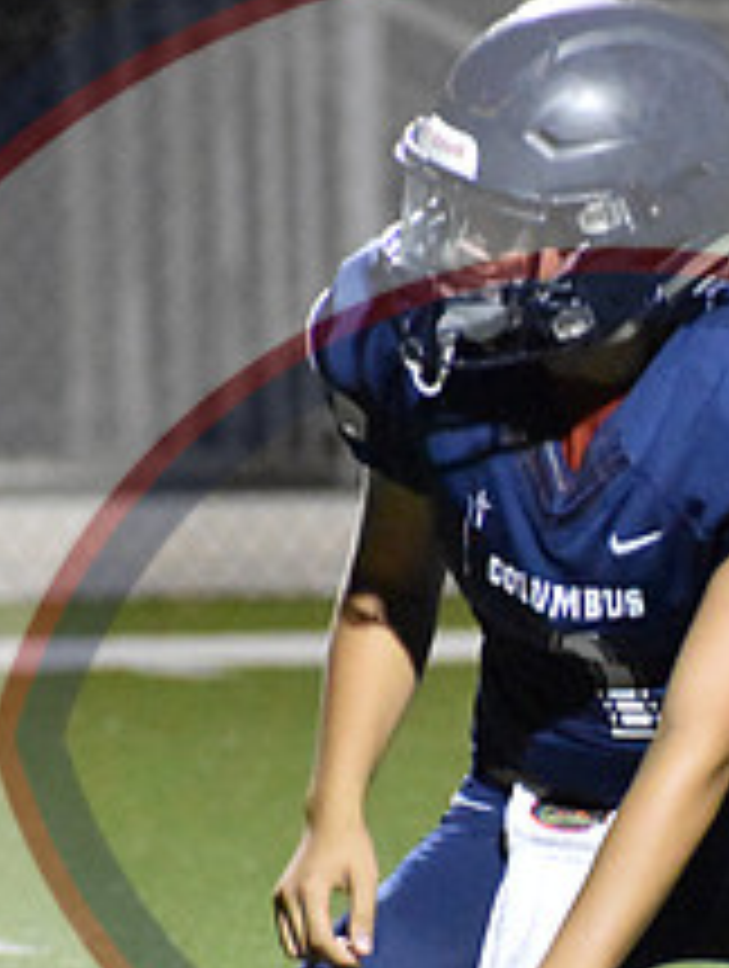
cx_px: 603
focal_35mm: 1165
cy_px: 736
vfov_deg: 1.7
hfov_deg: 1.3
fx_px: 32616
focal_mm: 300
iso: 12800
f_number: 6.3
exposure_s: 1/200
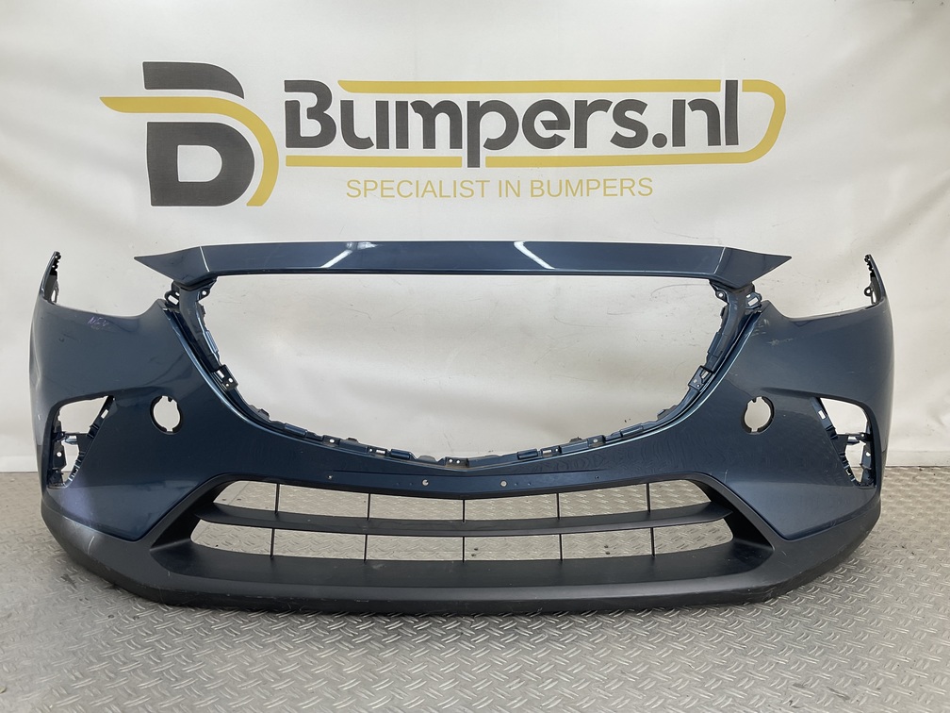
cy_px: 356
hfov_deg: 61.7
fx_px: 796
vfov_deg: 48.2
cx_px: 475
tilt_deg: -6.0
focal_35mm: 29
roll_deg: -0.9
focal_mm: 3
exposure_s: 1/161
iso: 16
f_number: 1.8
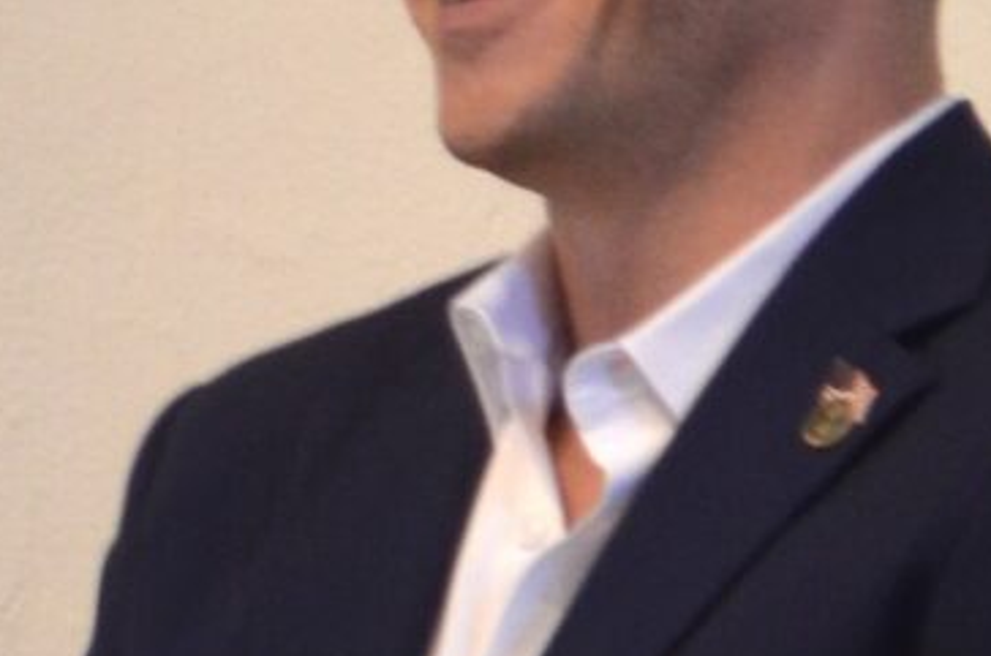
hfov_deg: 3.5
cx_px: -1587
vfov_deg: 2.4
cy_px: 125
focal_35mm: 581
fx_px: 15945
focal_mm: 55
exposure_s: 1/50
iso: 800
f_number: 5.6
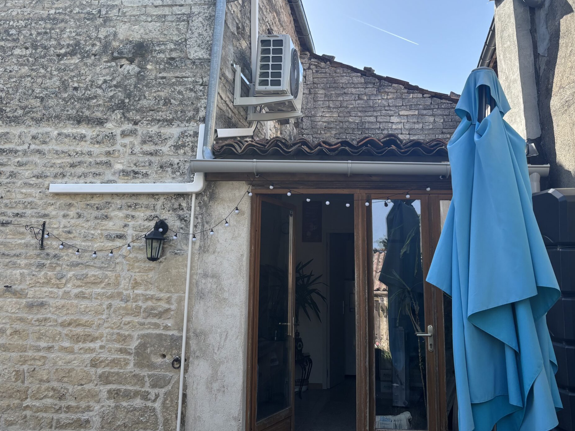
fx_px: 598
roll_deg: -0.4
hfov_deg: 51.3
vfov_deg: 39.5
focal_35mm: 36
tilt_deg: +9.7
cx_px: 293
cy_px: 173
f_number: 1.6
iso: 50
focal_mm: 5.96
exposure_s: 1/1164
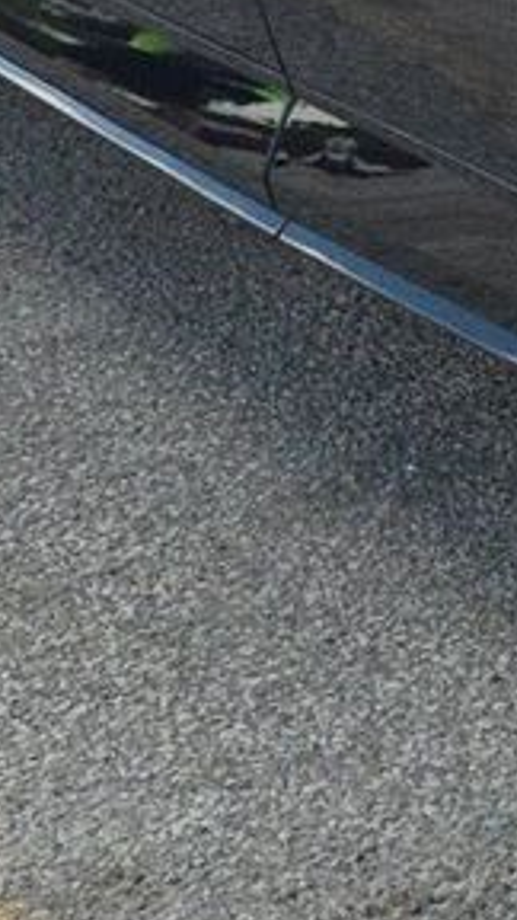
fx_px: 3388
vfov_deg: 14.5
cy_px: -418
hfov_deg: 7.2
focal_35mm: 139
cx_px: 1813
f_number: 1.4
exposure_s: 1/6353
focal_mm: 6.5
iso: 64
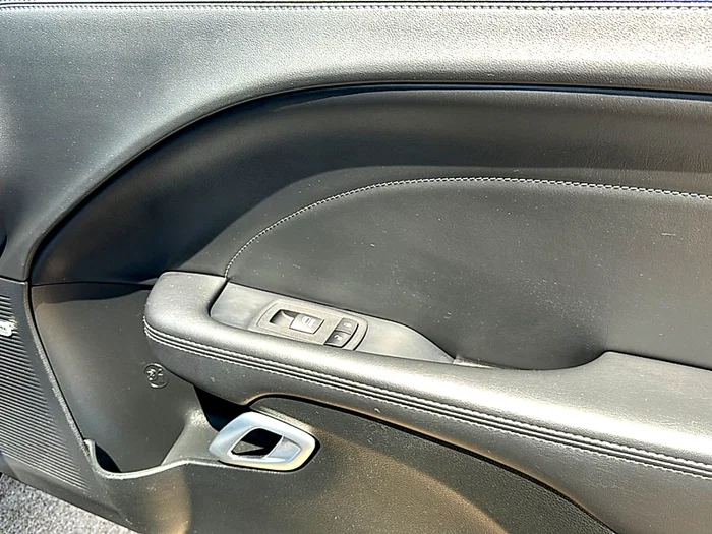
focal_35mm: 25
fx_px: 514
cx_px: 356
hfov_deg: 69.4
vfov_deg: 54.9
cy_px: 267
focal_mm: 6.86
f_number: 1.78
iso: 80
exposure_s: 1/392
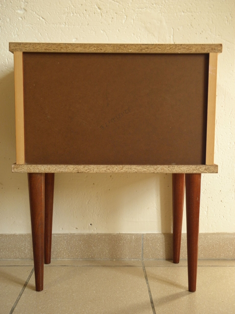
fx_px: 371
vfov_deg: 45.8
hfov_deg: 35.1
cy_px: 157
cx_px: 118
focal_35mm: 41
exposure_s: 1/40
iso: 160
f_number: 3.8
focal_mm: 7.5
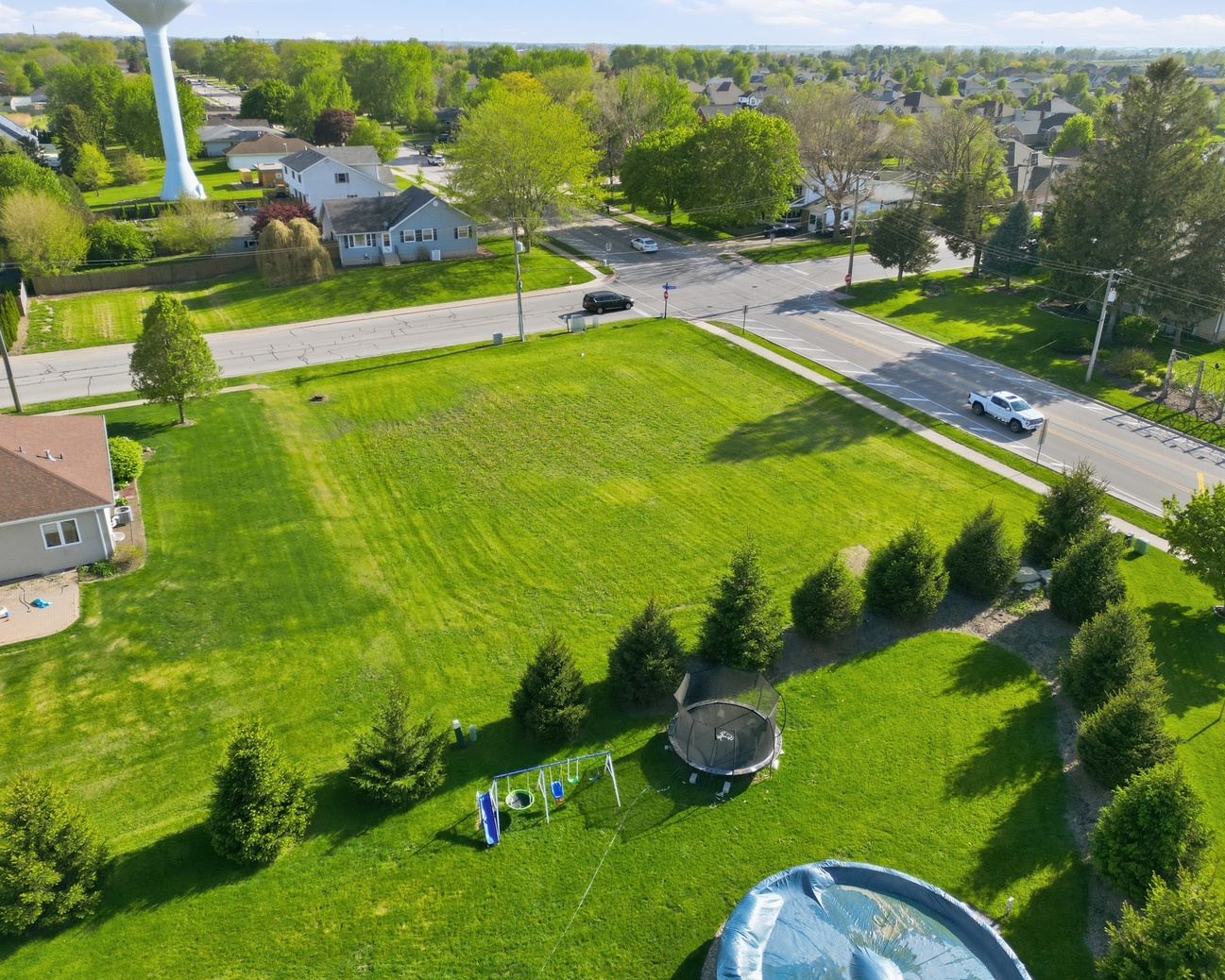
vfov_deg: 54.9
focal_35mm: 26
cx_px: 589
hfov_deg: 66.0
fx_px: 943
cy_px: 473
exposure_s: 1/2000
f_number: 1.7
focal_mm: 6.7
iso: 130
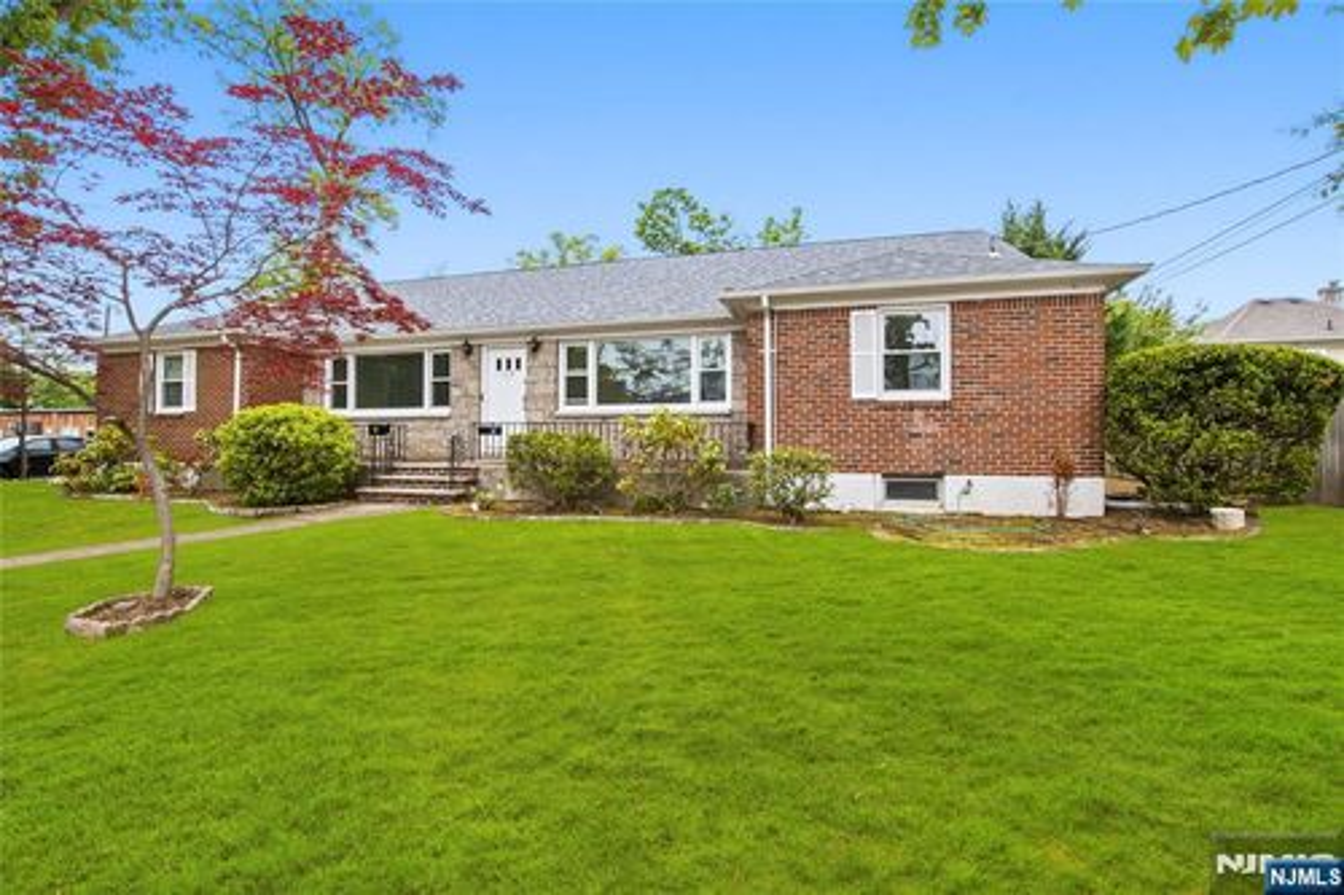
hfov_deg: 100.4
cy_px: 448
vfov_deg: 77.3
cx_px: 672
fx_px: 560
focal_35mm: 15
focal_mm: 10
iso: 500
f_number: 8
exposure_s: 1/400
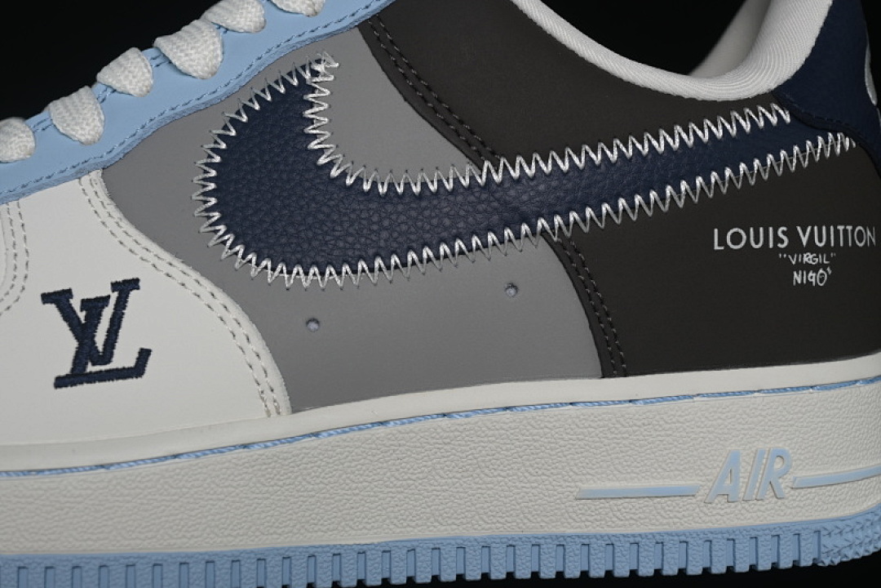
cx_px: 440
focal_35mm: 75
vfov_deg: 18.2
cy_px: 294
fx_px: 1835
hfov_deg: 27.0
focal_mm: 50
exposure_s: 1/60
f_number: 7.1
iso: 160
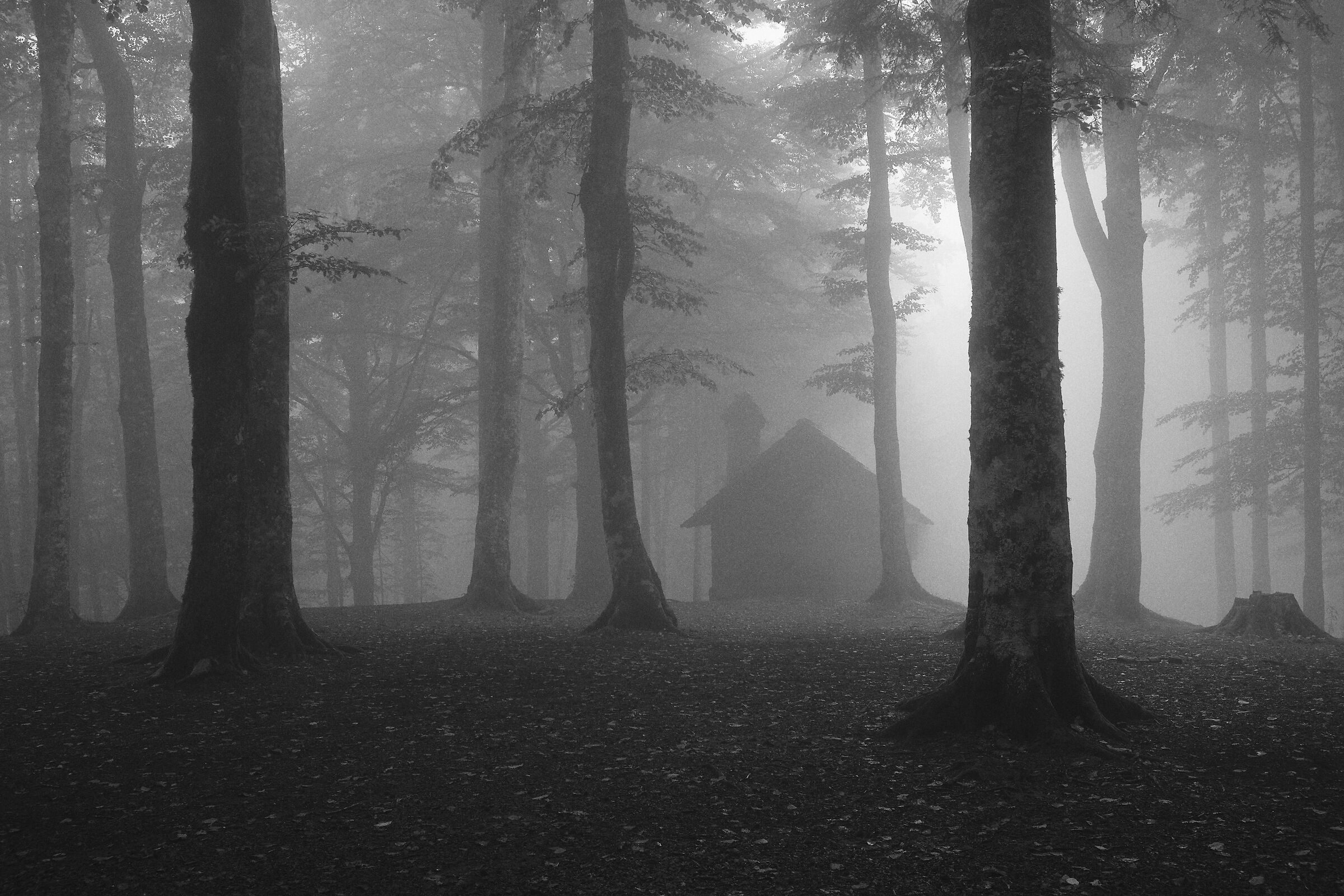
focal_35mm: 35
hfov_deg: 54.4
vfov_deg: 37.9
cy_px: 448
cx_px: 672
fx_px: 1307
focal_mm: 23.3
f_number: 8
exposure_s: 1/8
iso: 400
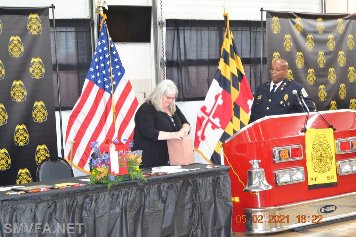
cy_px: 118
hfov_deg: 24.6
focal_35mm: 82
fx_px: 816
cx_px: 178
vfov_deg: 16.6
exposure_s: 1/60
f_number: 5.6
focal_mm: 55
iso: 2500
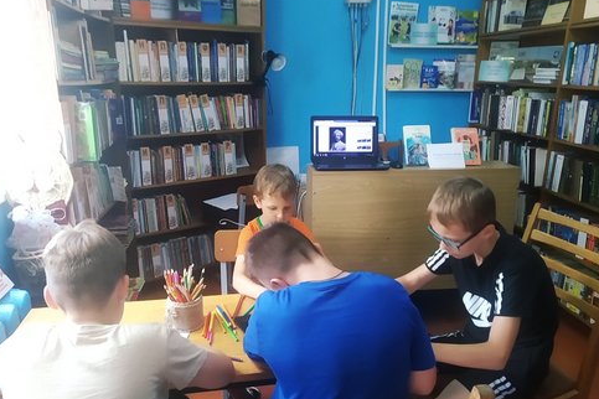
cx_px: 296
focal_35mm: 28
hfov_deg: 65.5
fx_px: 466
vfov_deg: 46.4
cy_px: 214
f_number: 2.2
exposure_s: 1/33
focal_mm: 3.82
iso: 320
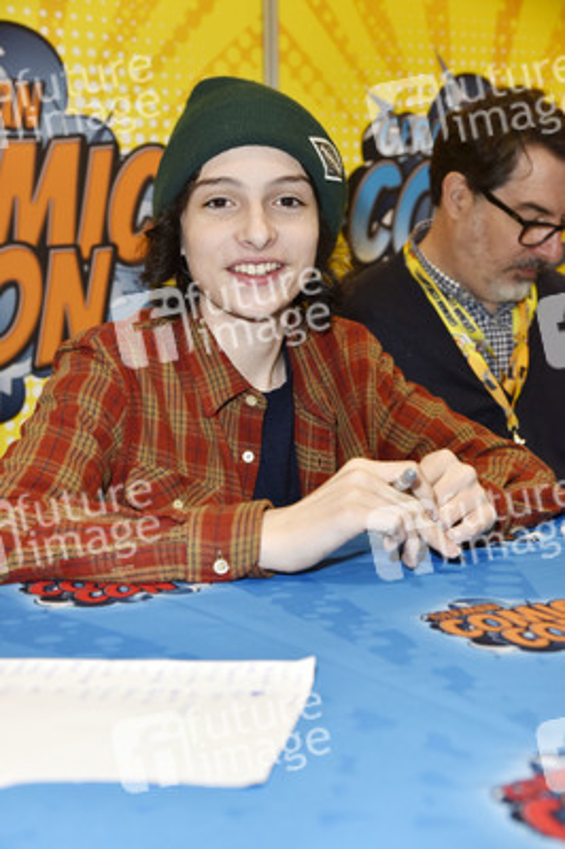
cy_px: 424
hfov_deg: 23.3
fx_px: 1368
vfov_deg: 34.5
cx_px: 282
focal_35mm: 58
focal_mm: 58
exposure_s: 1/125
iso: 1000
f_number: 5.6
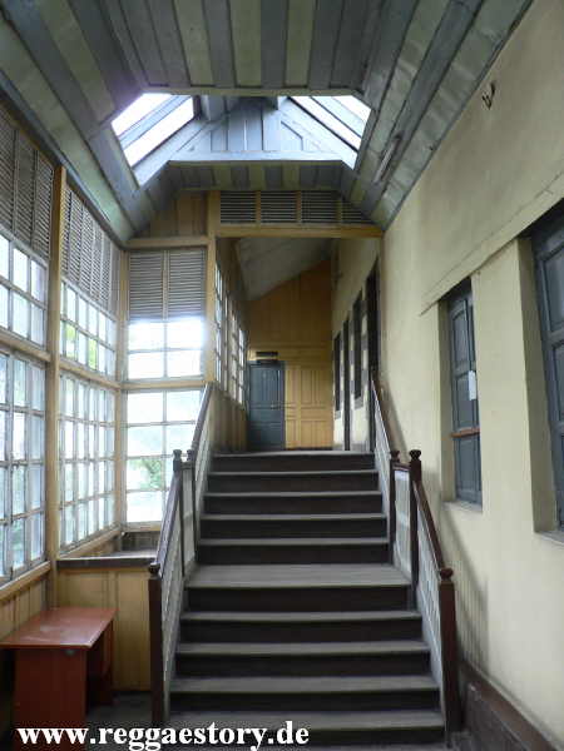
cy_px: 376
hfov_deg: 40.7
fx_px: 760
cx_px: 282
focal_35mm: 35
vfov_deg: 52.6
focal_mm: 6
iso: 150
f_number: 2.8
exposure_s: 1/30
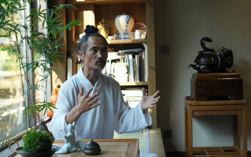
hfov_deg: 34.5
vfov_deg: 22.0
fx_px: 404
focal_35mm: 59
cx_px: 126
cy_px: 81
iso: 800
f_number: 4
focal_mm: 57
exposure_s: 1/500
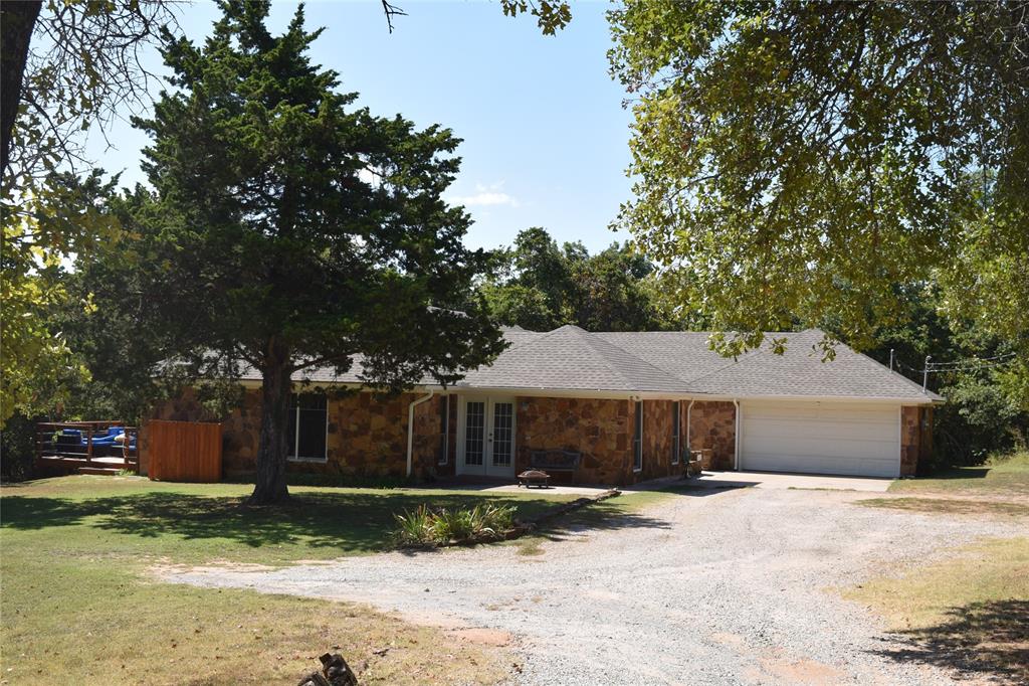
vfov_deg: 31.9
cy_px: 343
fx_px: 1200
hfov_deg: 46.4
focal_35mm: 42
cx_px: 514
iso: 100
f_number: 8
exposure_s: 1/200
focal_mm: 28
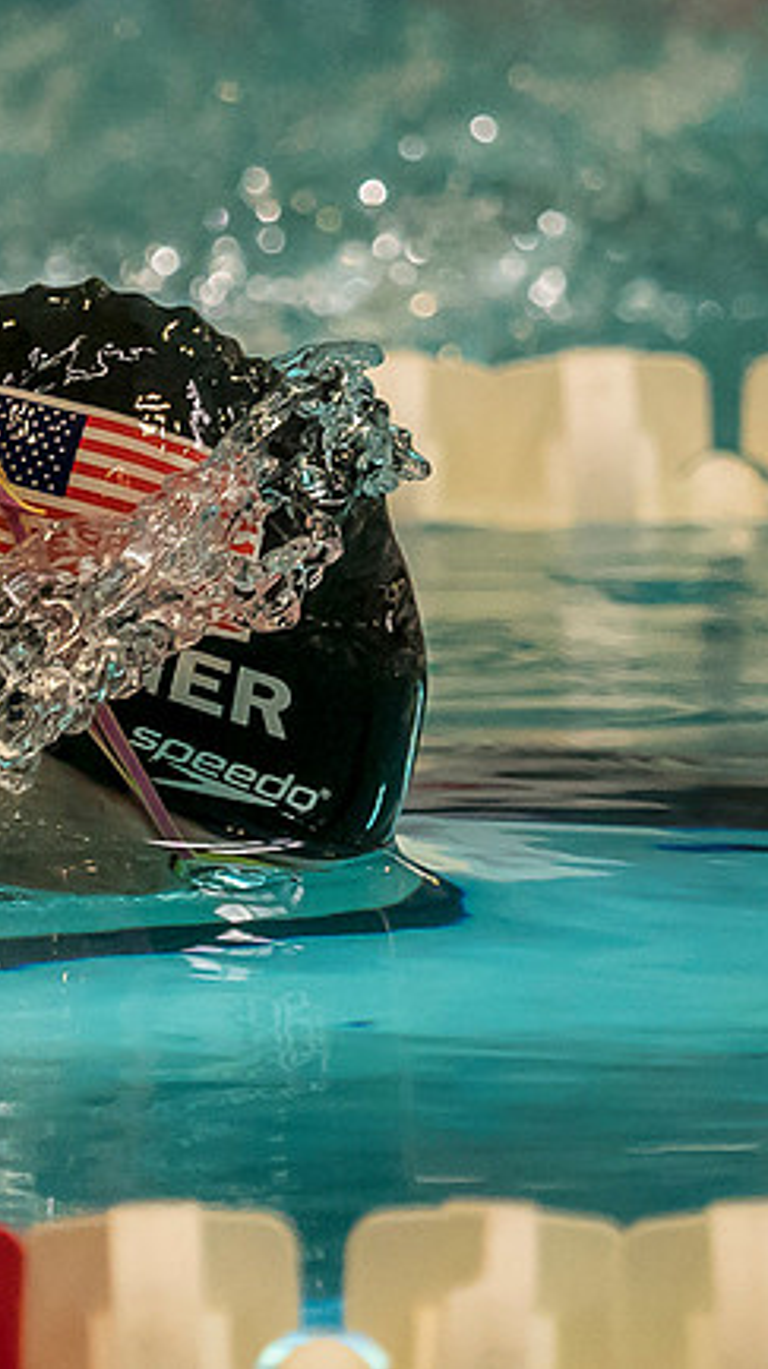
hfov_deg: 1.2
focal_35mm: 1006
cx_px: -256
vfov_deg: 2.1
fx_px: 36484
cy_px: 814
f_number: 2.8
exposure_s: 1/1600
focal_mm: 150
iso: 3200
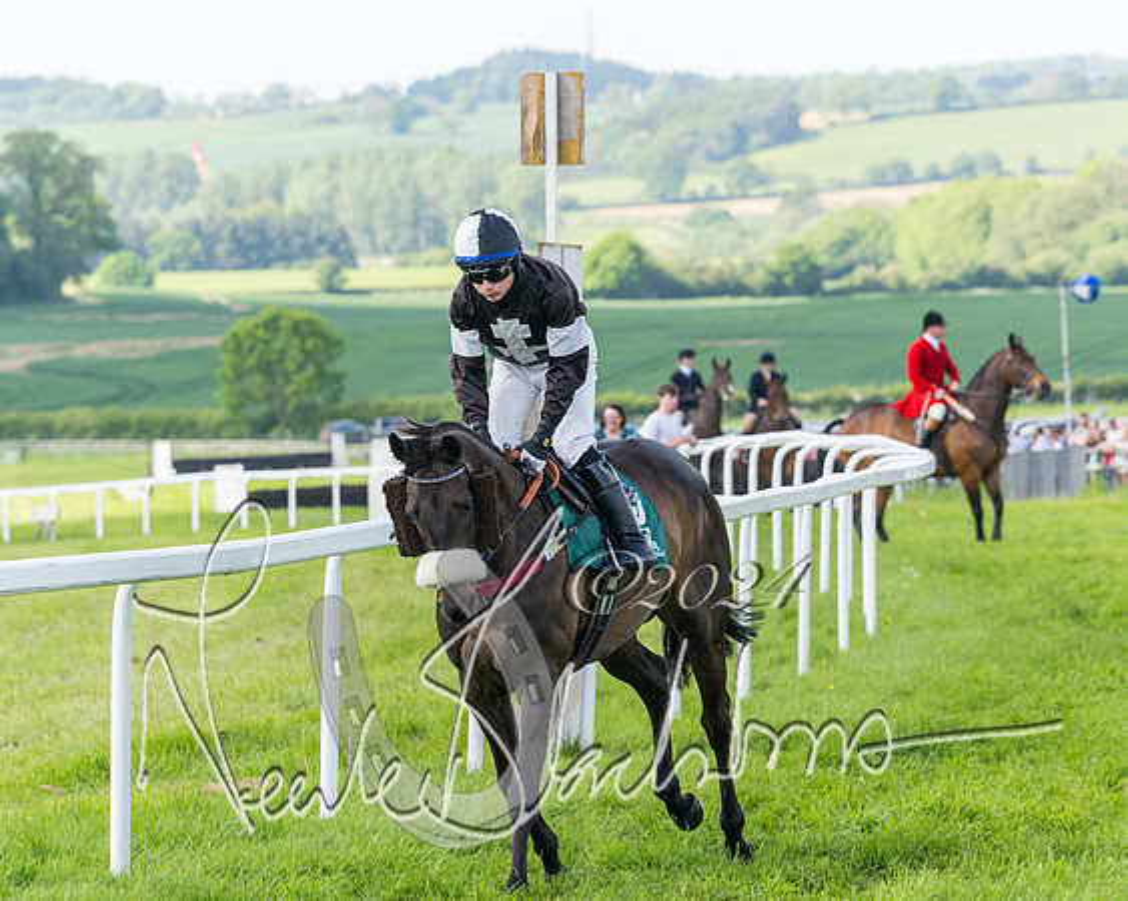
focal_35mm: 244
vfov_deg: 6.3
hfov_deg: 7.9
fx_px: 8159
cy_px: 450
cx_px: 581
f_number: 5
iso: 400
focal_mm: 145
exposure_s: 1/1000
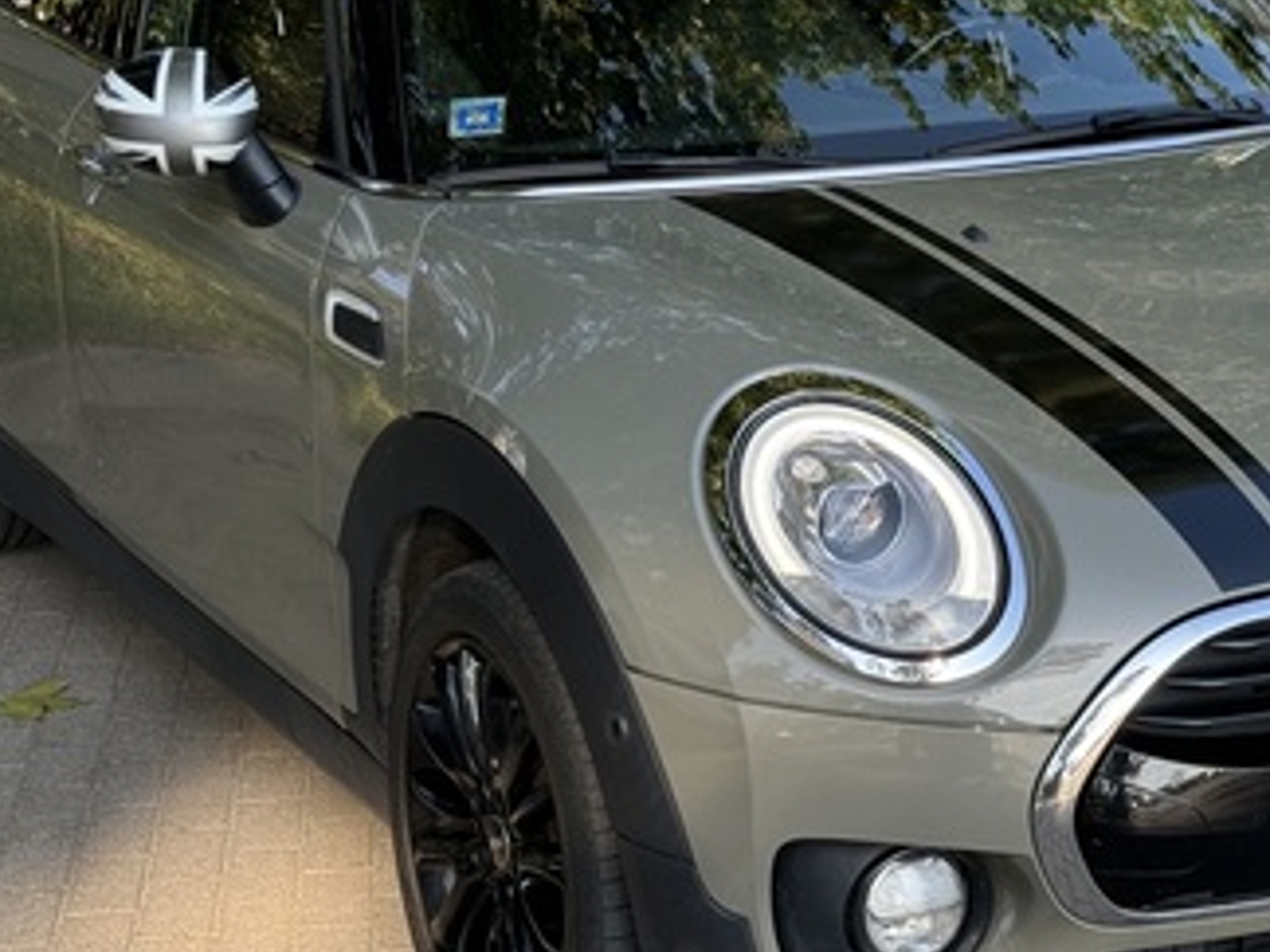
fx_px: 3449
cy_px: 380
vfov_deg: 15.7
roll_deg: +0.9
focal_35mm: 94
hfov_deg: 20.8
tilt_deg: -11.5
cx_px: 856
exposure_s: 1/544
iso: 64
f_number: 1.78
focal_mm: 6.76
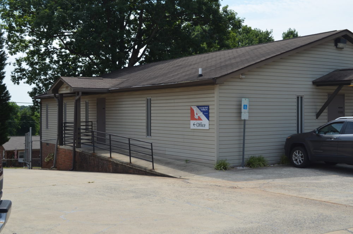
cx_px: 176
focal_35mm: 48
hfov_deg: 41.2
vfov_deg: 27.9
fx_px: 470
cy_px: 117
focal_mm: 32
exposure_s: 1/250
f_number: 8
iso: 100
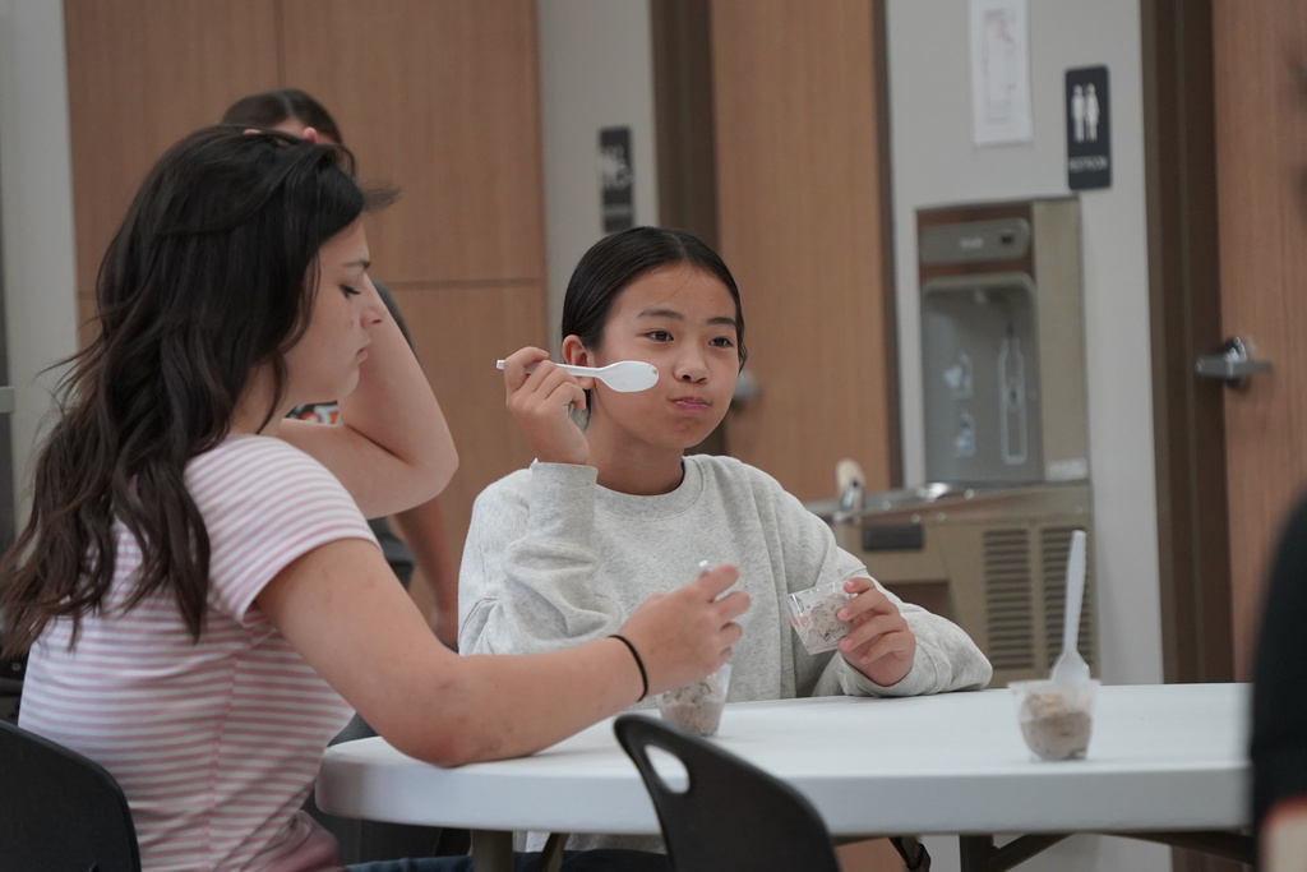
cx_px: 654
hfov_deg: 10.7
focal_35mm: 193
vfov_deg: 7.1
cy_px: 436
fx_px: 7007
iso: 2000
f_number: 5.6
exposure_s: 1/200
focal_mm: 129
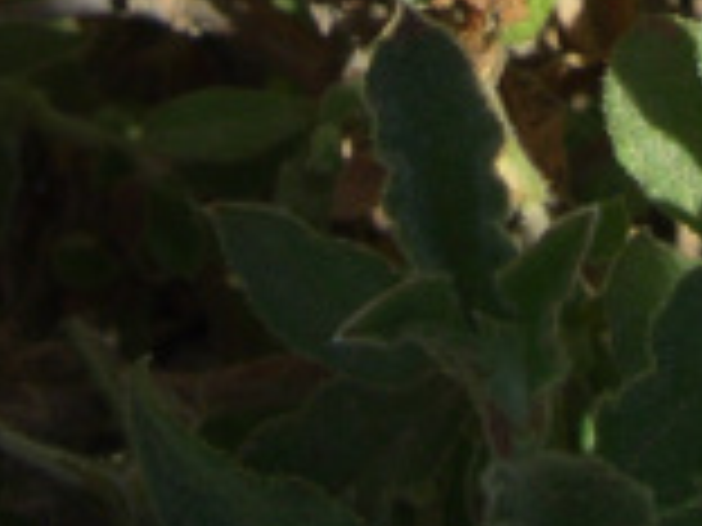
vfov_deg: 7.2
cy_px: -569
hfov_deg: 10.0
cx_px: 450
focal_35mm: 197
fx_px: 3995
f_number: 5
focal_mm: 9.2
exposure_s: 1/400
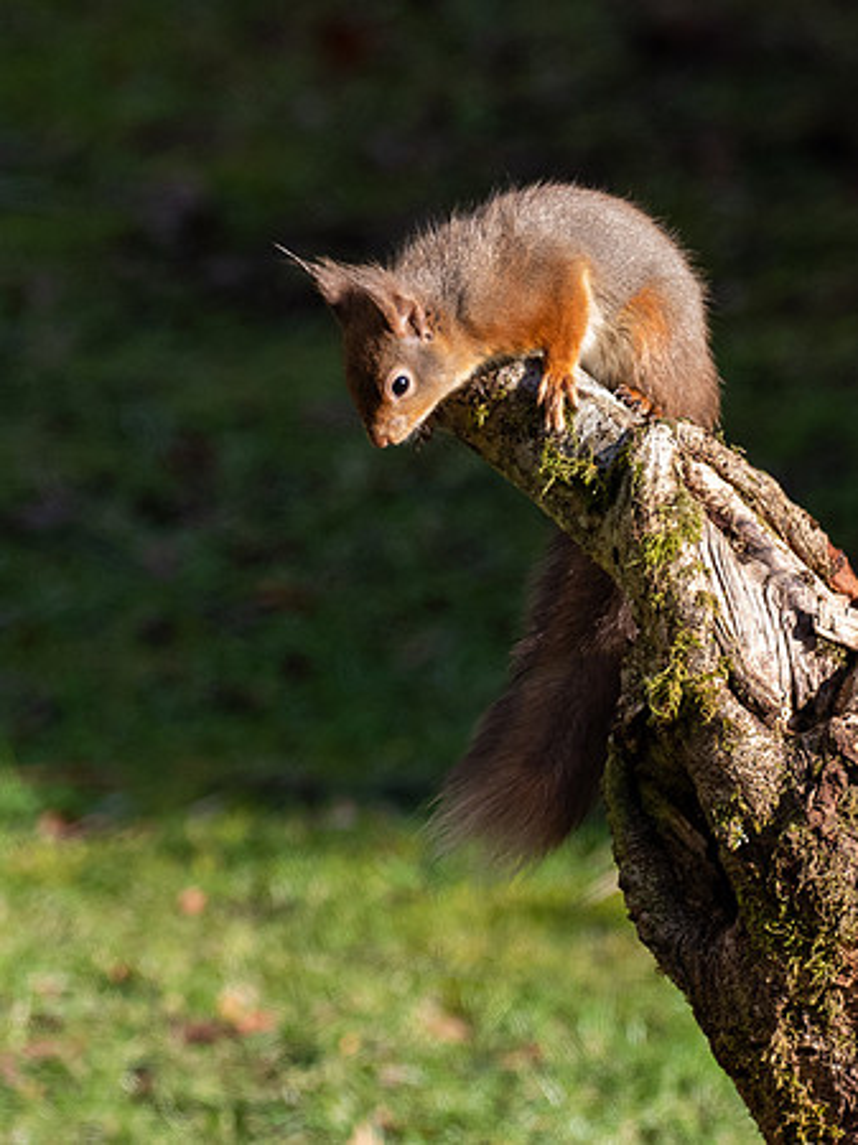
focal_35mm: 1097
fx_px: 36298
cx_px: 448
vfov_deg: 1.8
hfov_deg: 1.4
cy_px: 394
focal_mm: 300
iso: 800
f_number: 4.5
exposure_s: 1/1000
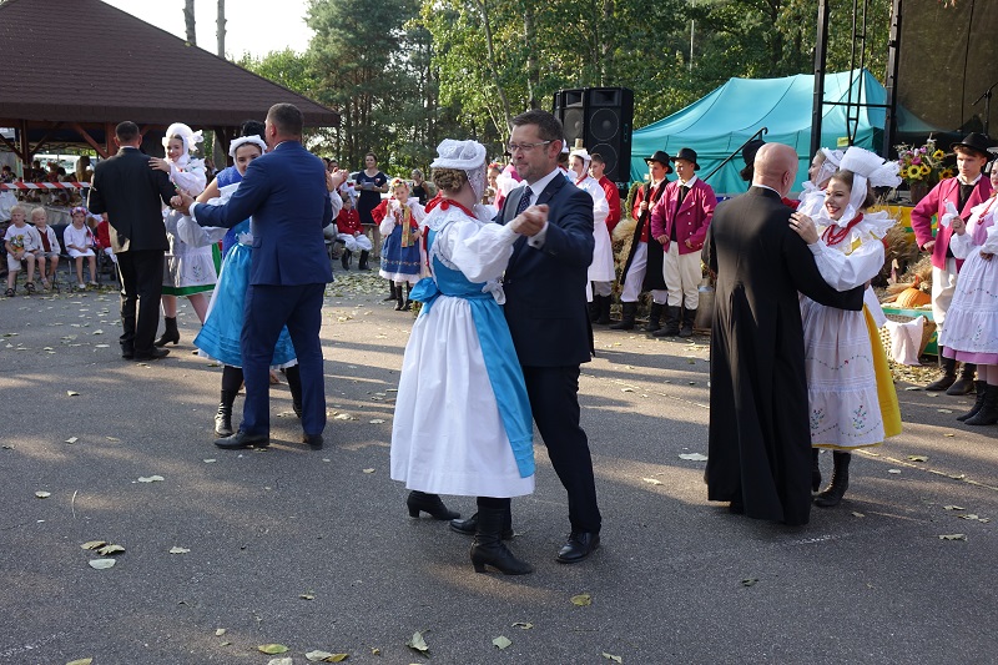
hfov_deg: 50.7
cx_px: 499
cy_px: 332
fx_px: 1053
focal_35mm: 38
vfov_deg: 35.0
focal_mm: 13.94
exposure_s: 1/200
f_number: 3.5
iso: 125
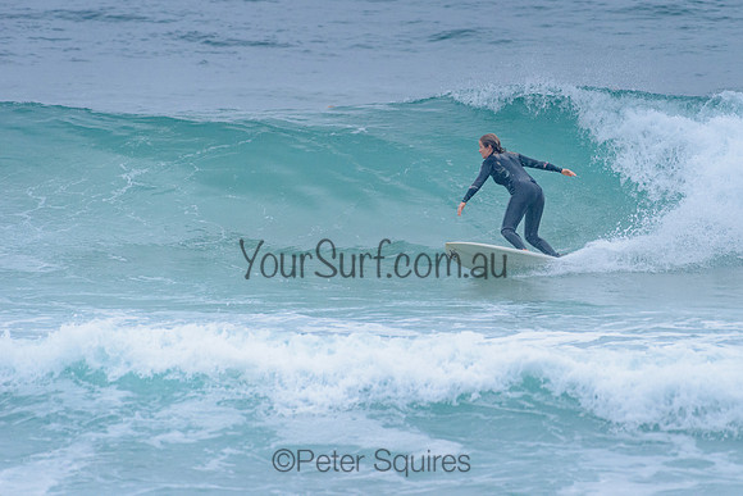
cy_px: 192
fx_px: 12651
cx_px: 455
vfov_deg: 2.2
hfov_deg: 3.4
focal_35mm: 613
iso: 1600
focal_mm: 500
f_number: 5.6
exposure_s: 1/2000
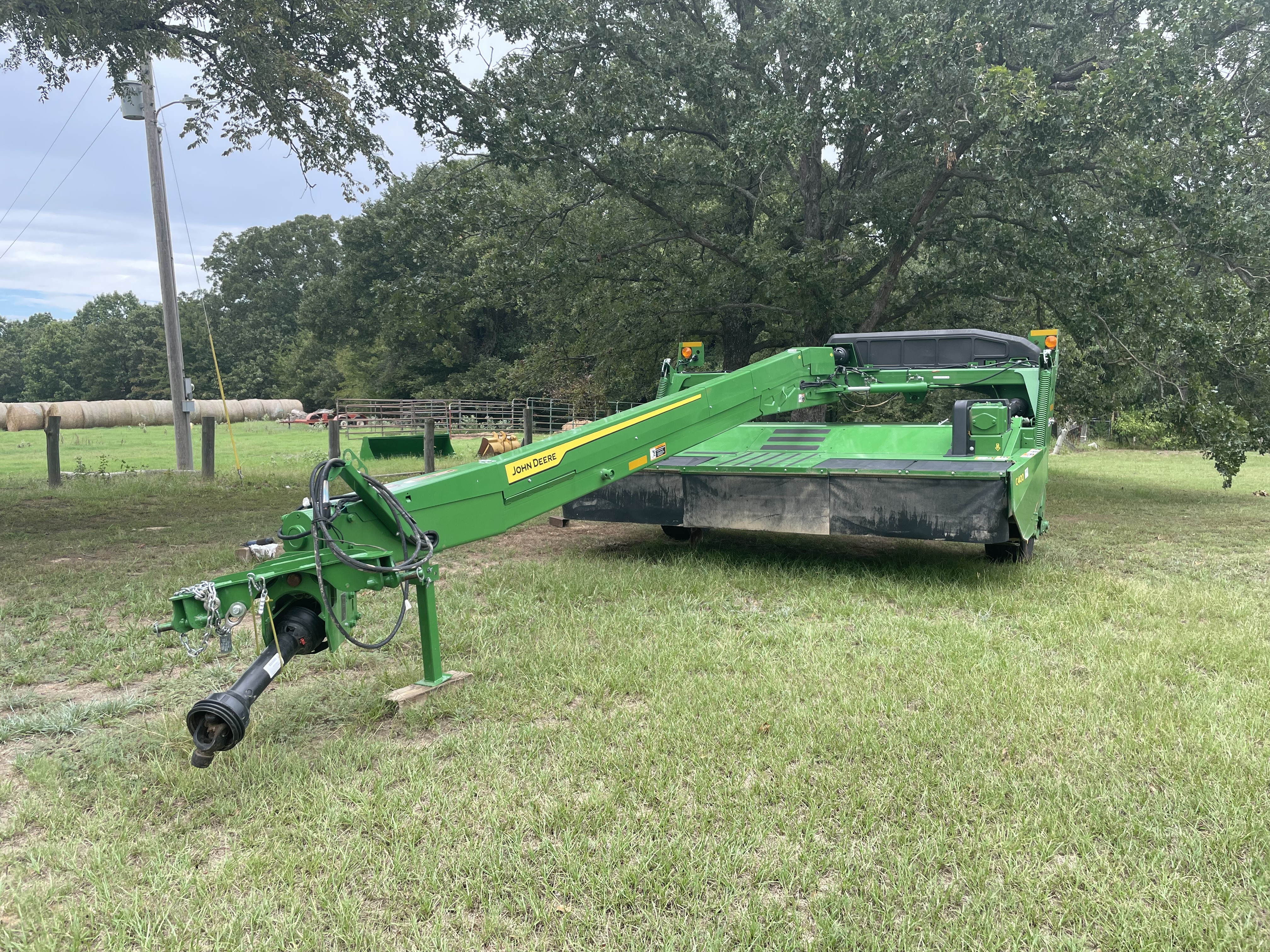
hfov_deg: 67.3
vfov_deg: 53.1
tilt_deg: -2.7
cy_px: 476
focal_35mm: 26
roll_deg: -0.2
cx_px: 635
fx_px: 954
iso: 32
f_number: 1.6
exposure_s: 1/569
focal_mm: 4.2
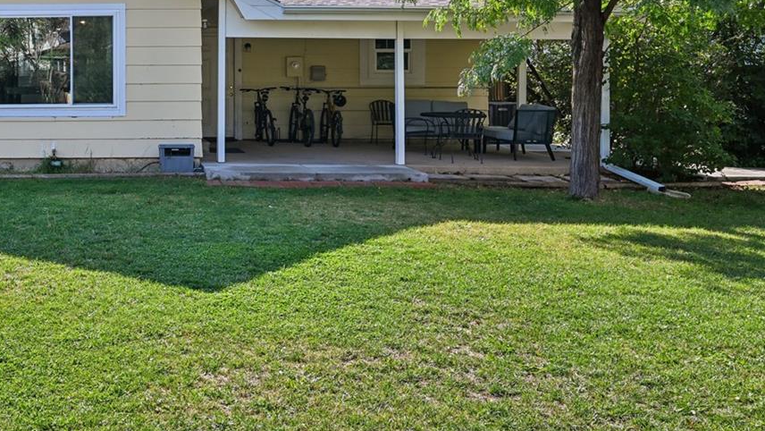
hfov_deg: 41.9
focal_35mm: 45
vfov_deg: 25.8
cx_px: 79
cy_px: 57
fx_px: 913
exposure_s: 1/80
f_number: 8
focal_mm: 23
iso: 64
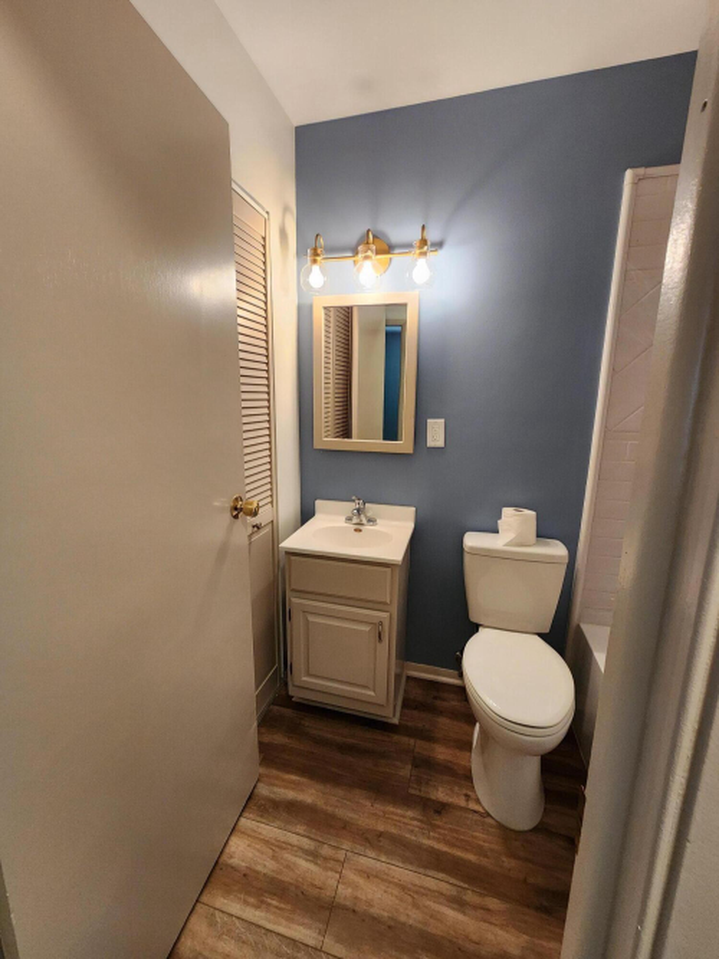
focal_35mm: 13
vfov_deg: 106.2
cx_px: 360
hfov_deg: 89.9
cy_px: 480
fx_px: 360
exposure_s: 1/60
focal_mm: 2.2
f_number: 2.2
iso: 250
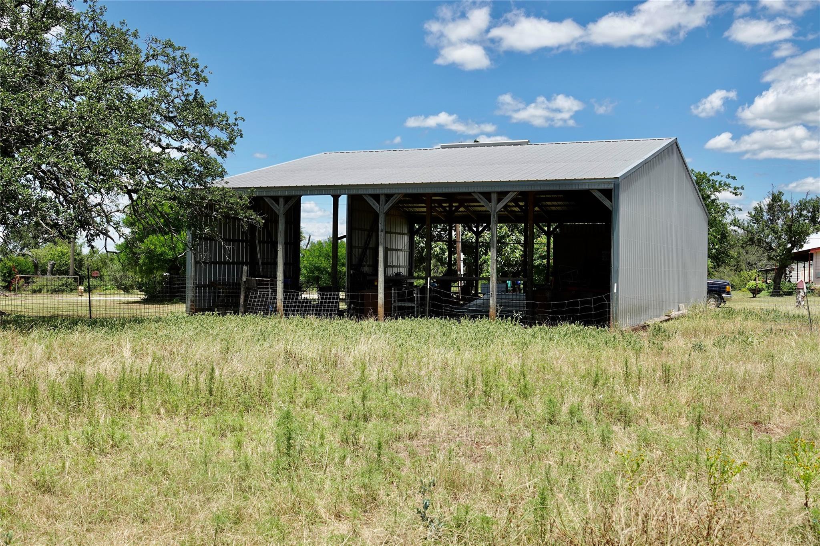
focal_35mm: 40
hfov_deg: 48.5
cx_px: 410
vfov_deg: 33.4
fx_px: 911
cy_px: 273
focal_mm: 14.65
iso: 100
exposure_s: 1/640
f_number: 4
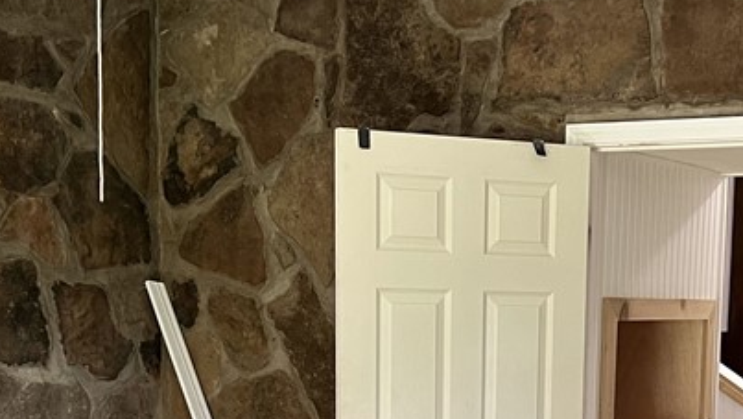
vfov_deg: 16.2
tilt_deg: -8.9
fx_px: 1419
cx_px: 522
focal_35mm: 72
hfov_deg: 29.1
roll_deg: -1.0
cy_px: 473
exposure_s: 1/60
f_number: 1.5
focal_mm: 5.7
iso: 160
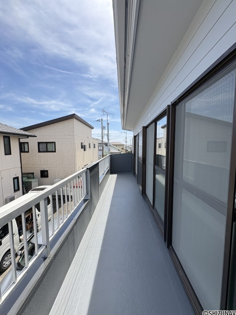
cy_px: 158
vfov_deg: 102.1
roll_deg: -0.3
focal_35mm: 14
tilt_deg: -3.4
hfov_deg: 85.7
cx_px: 118
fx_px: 127
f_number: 2.2
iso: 64
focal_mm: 2.22
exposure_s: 1/1020
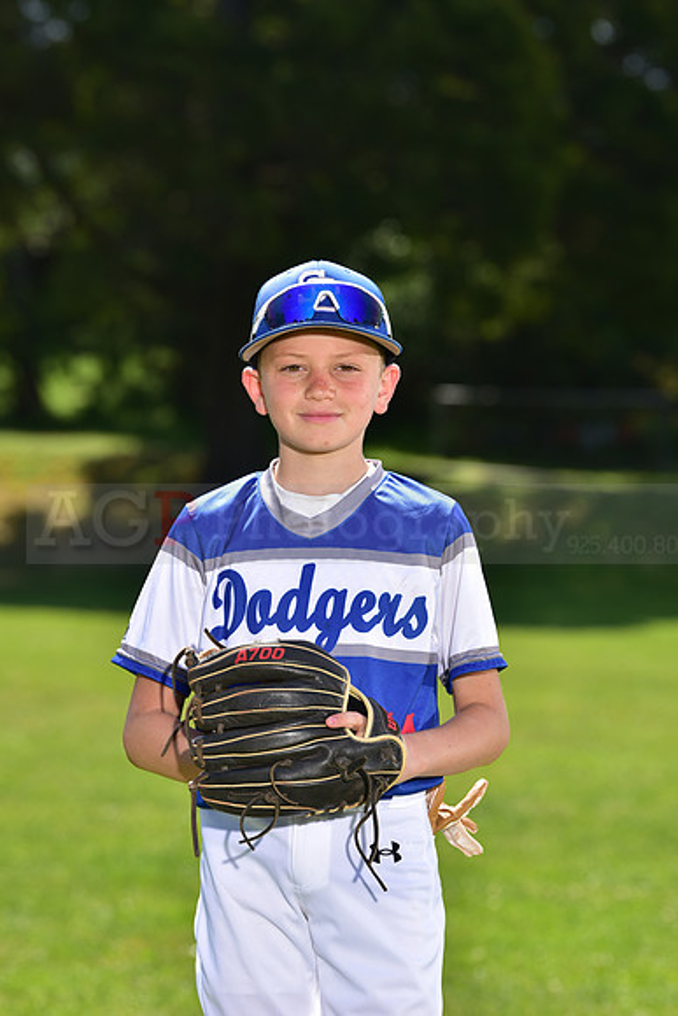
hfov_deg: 9.5
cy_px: 508
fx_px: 4093
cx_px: 339
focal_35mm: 145
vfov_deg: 14.2
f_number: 5.6
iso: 80
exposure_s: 1/250
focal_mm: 145
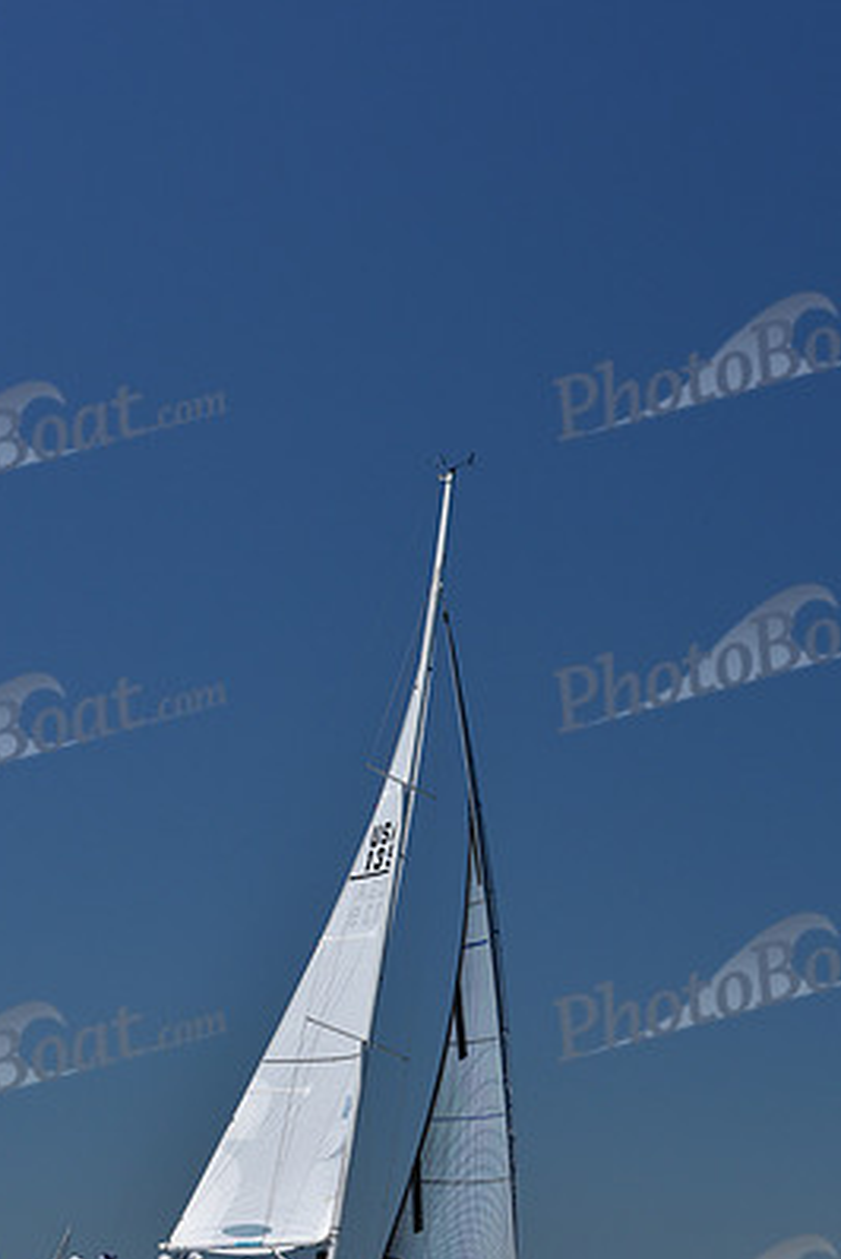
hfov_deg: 13.4
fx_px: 3568
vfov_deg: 19.9
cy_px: 860
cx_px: 390
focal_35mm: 102
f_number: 7.1
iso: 250
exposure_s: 1/800
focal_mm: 70
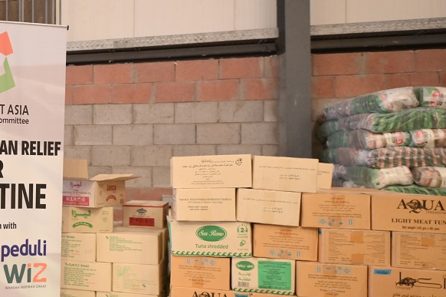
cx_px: 57
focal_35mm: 36
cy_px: 165
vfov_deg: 36.8
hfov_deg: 48.4
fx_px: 446
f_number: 1.8
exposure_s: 1/50
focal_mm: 20
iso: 1600
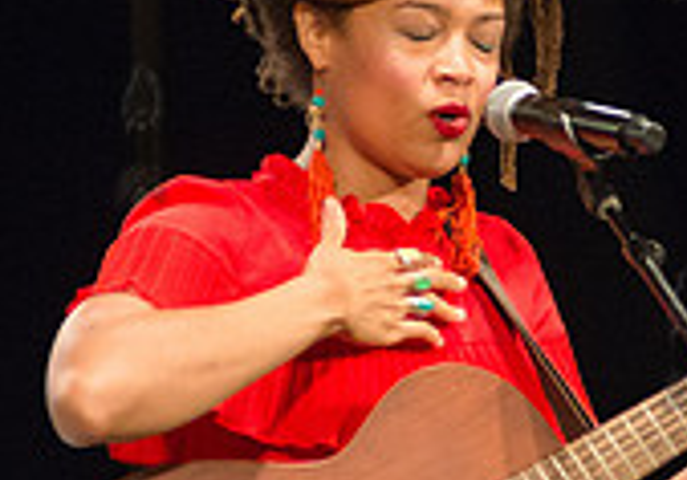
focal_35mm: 836
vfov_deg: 1.7
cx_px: 407
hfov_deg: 2.4
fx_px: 16189
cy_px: 182
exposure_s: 1/1000
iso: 3200
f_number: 2.8
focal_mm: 200
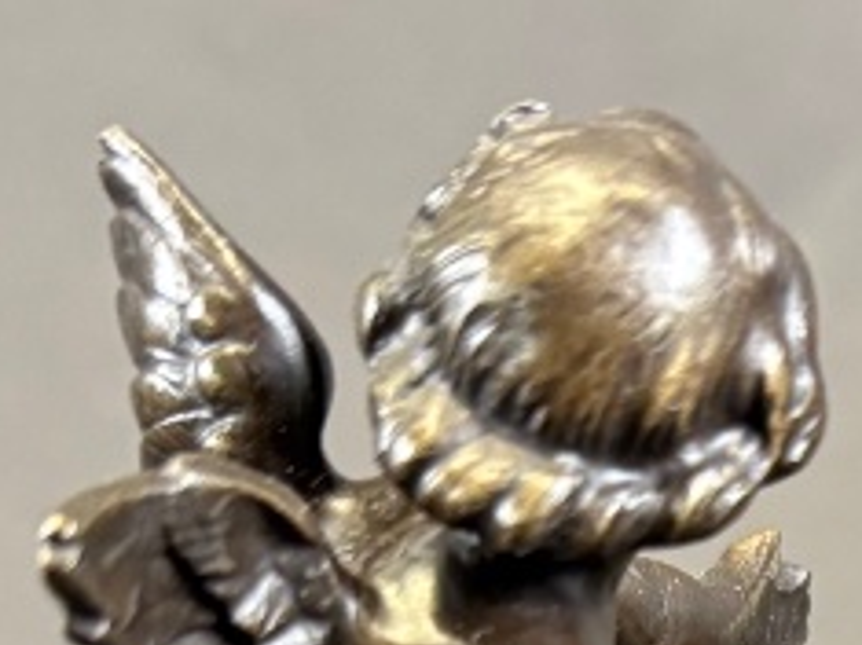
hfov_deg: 14.3
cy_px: 1345
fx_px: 3310
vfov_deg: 10.2
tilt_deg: -22.5
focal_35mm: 133
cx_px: 1111
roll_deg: +1.7
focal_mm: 5.96
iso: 200
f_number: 1.6
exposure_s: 1/50
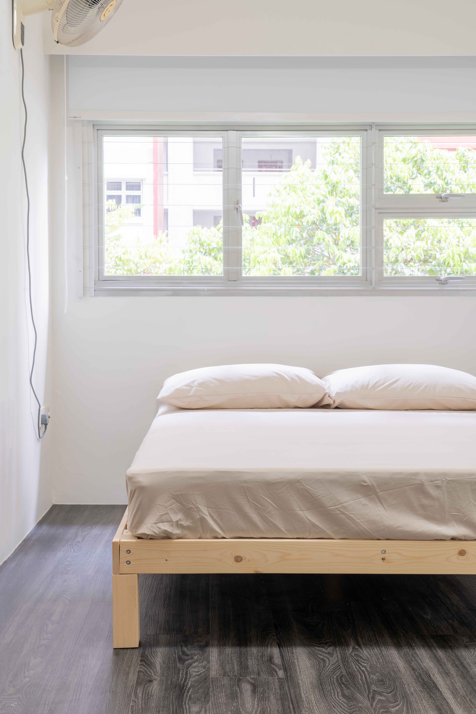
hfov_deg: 31.2
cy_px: 357
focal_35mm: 43
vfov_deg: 45.4
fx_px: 853
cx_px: 238
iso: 100
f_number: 11
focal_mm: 43
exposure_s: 1/4
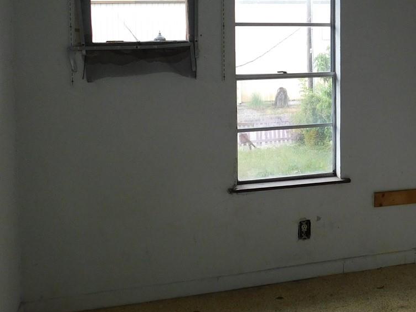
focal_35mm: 49
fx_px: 589
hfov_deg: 37.6
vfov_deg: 28.9
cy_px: 57
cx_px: 327
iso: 180
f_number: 3
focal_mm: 4
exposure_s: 1/30
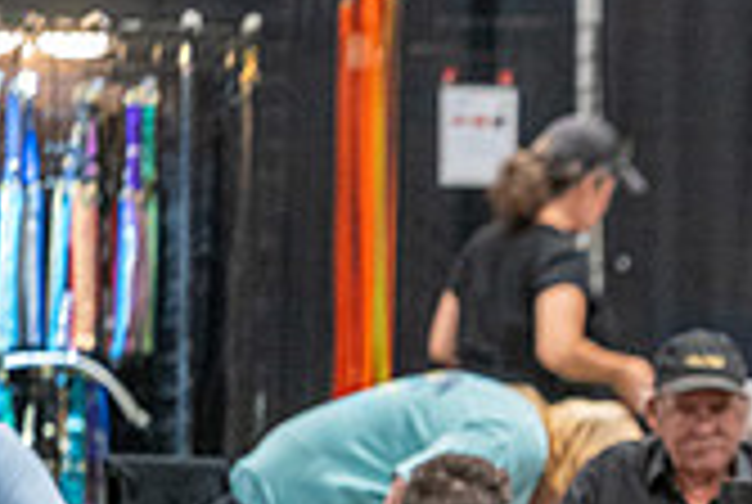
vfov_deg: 2.0
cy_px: 556
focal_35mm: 694
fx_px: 14523
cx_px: 995
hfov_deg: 3.0
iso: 6400
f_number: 2.8
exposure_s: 1/250
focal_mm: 200
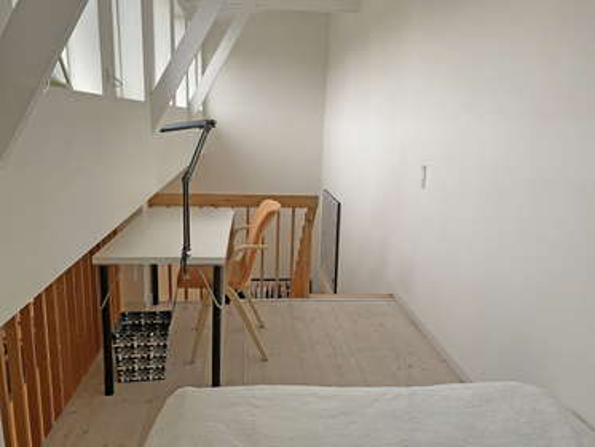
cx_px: 298
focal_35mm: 26
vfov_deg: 53.1
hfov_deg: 67.3
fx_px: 447
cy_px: 224
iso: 100
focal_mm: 4.25
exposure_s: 1/50
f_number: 1.8
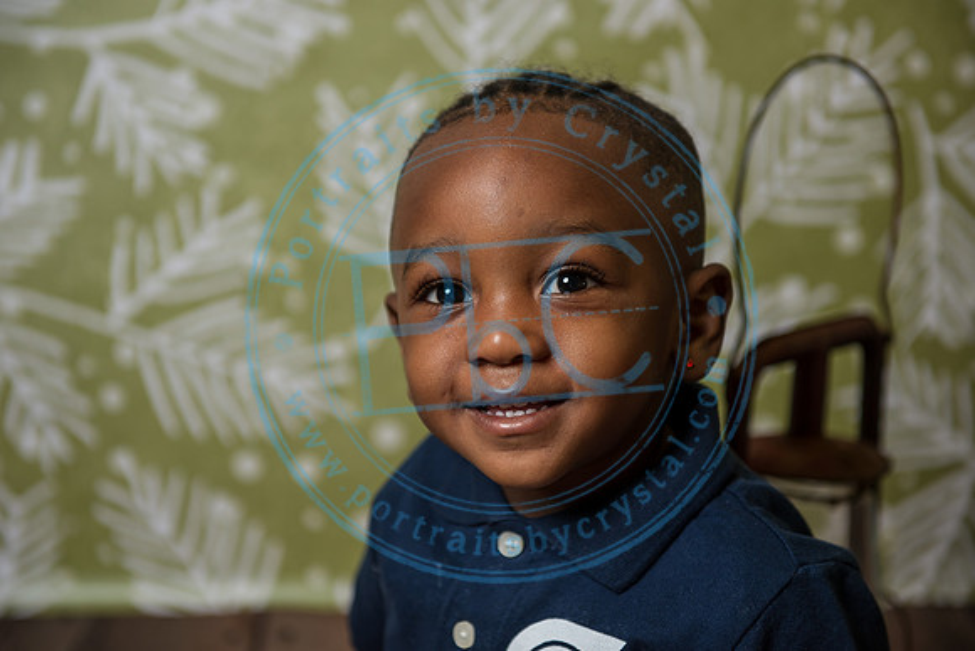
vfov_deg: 19.5
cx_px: 488
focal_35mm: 70
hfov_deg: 28.8
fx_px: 1896
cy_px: 326
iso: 200
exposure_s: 1/200
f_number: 4
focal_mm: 70
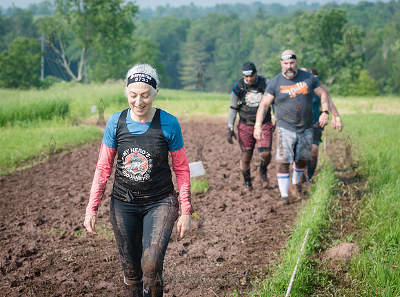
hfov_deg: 19.6
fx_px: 1156
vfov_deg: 14.6
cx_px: 140
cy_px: 146
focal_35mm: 100
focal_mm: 80
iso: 250
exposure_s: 1/800
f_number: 4.5
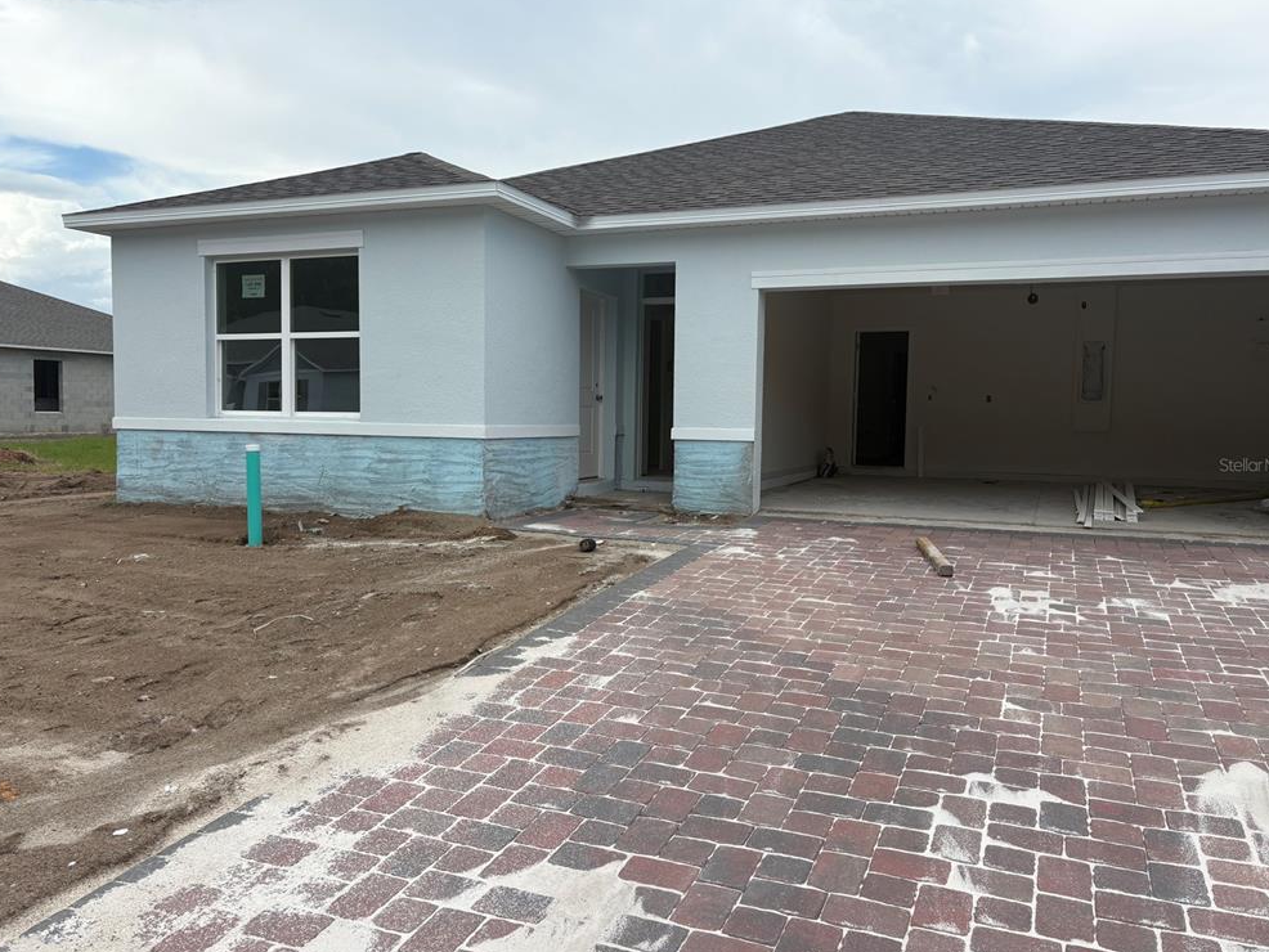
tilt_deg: -1.6
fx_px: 990
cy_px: 464
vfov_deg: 51.4
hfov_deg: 65.3
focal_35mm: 27
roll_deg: -0.8
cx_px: 638
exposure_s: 1/4065
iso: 50
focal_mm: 5.96
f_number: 1.6
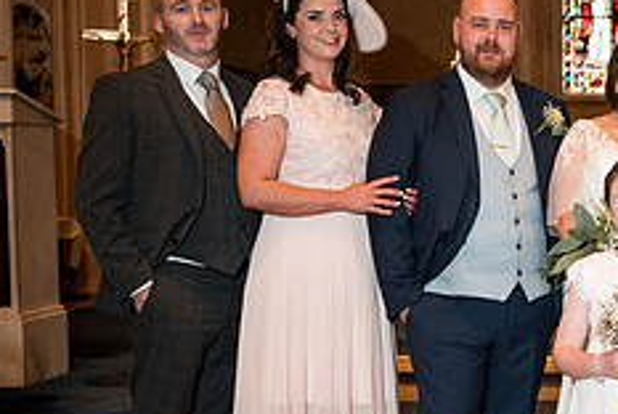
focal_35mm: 87
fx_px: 1495
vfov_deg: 15.7
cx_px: 737
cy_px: 288
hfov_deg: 21.7
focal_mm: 35
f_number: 3.5
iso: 800
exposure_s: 1/160
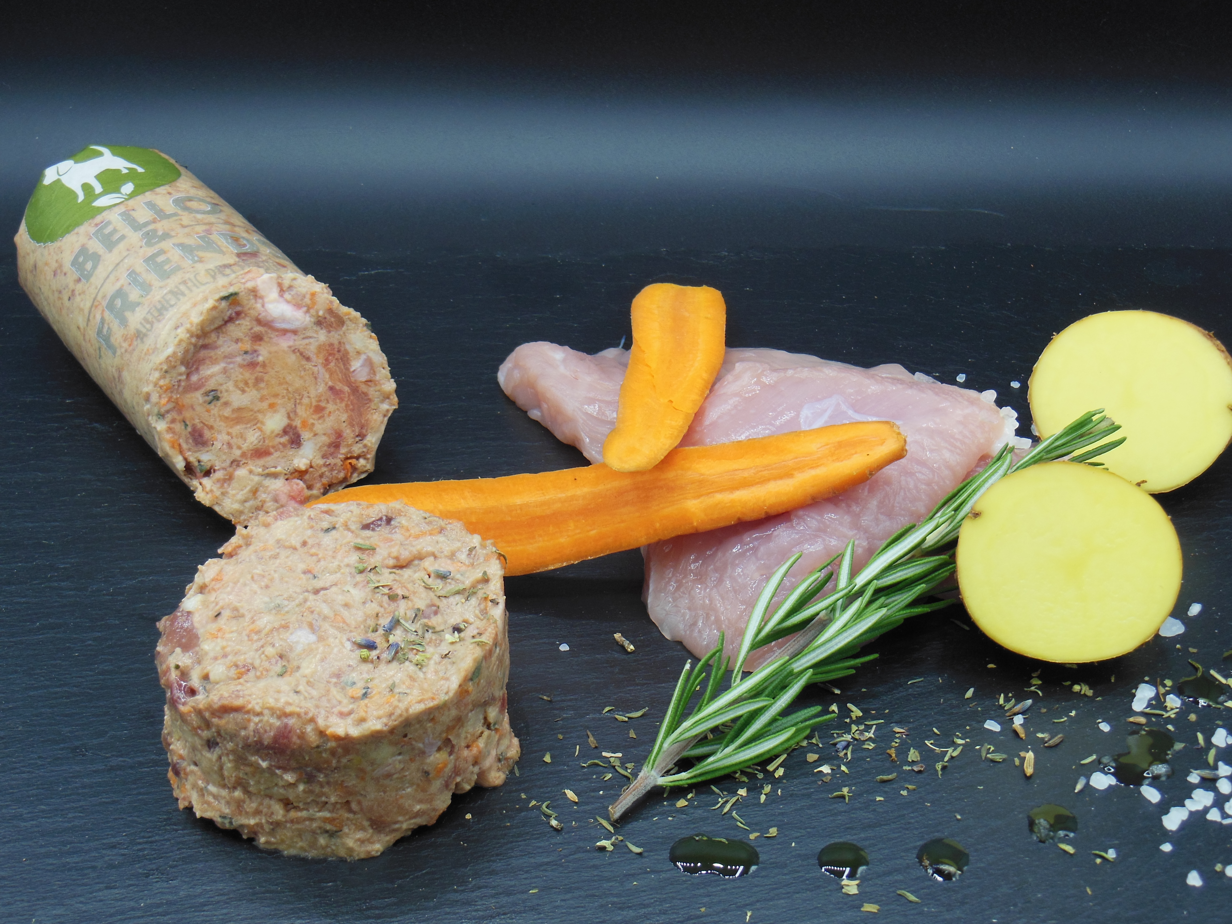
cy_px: 462
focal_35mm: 60
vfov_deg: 24.4
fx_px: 2135
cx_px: 616
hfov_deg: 32.2
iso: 125
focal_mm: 10.7
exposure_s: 1/80
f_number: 5
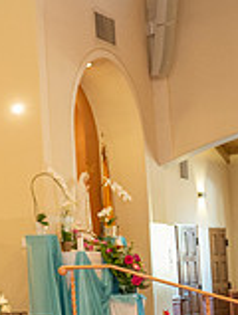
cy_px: 239
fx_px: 767
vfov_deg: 23.0
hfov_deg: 14.2
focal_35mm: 84
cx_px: -262
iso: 1600
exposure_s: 1/160
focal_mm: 24
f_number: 2.8
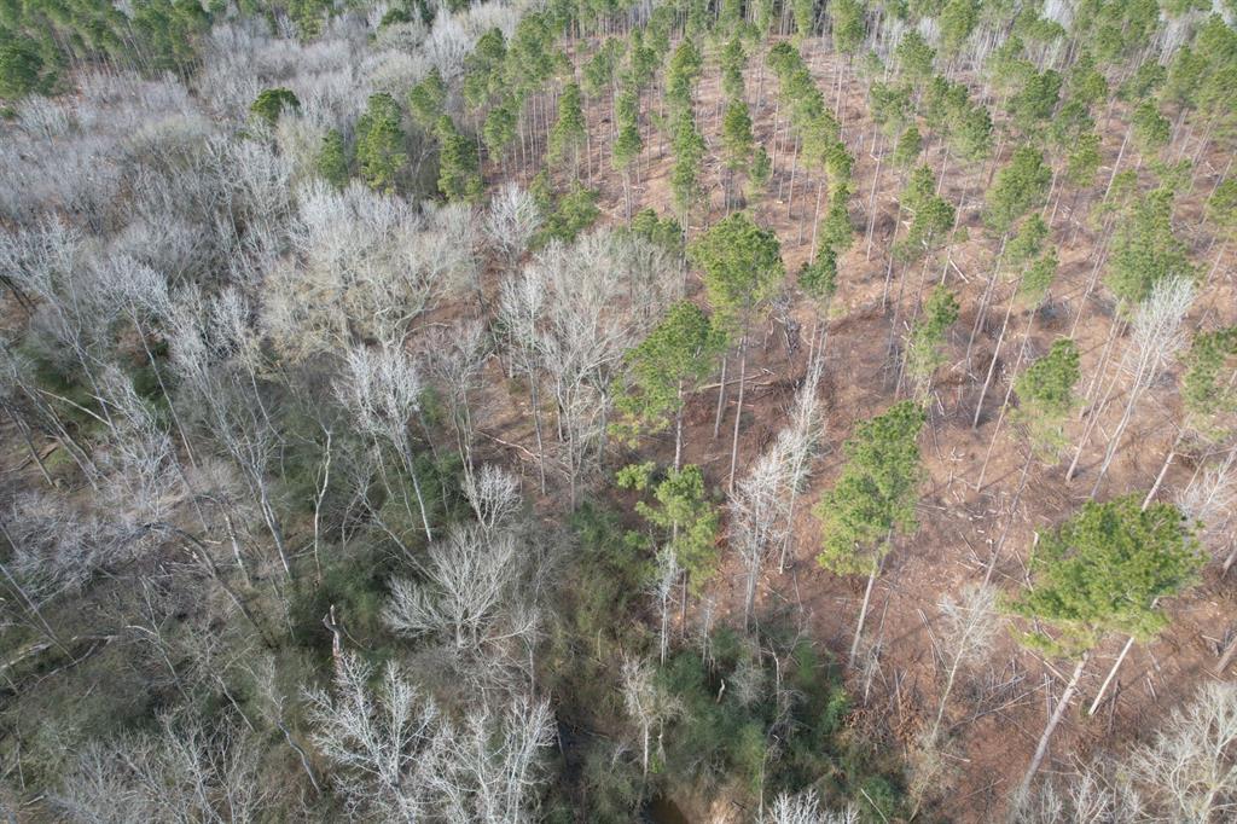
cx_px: 618
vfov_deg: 57.2
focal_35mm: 22
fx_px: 756
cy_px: 412
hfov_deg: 78.6
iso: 100
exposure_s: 1/240
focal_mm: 8.38
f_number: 2.8
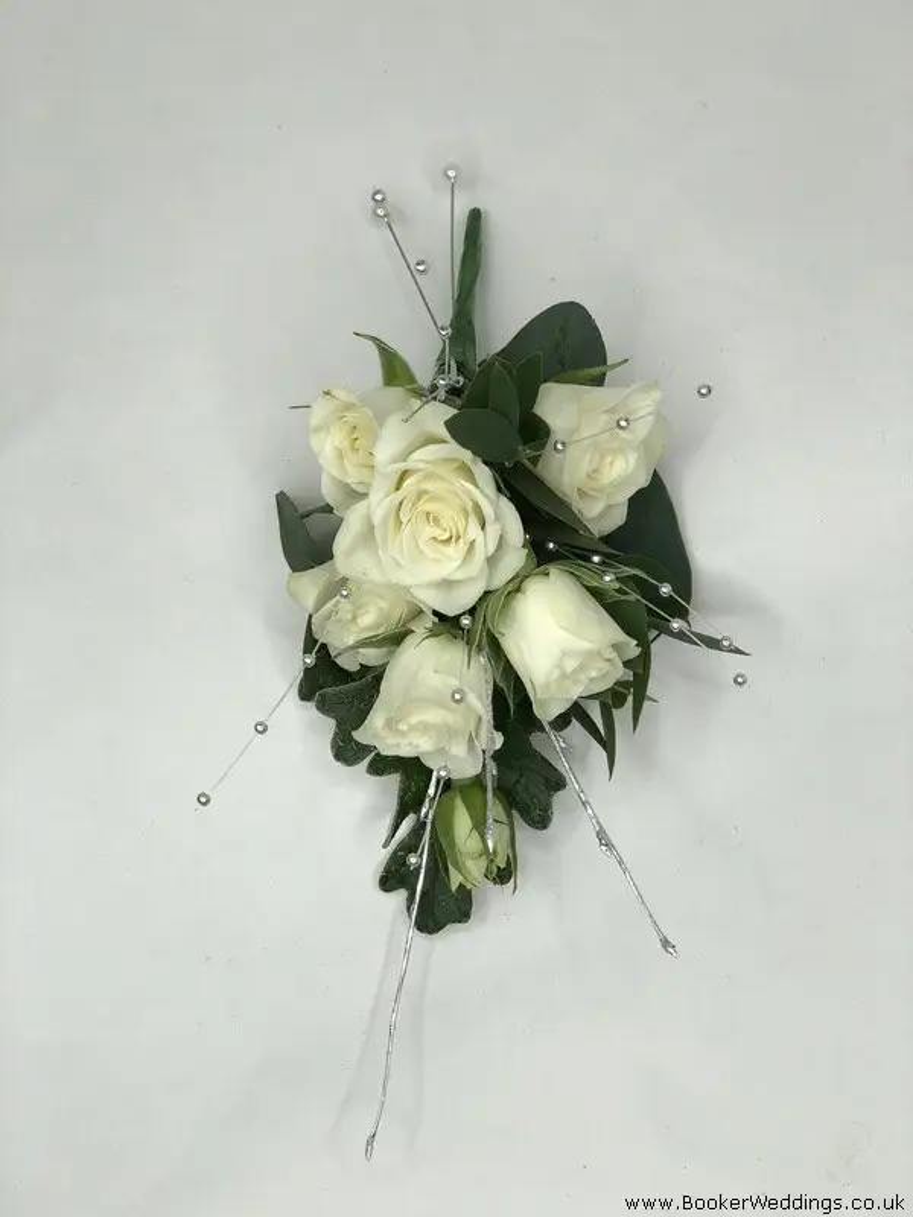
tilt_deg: -62.6
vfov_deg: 36.8
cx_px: 456
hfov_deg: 28.0
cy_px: 608
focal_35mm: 52
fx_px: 1829
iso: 16
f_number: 2.4
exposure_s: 1/129
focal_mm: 6
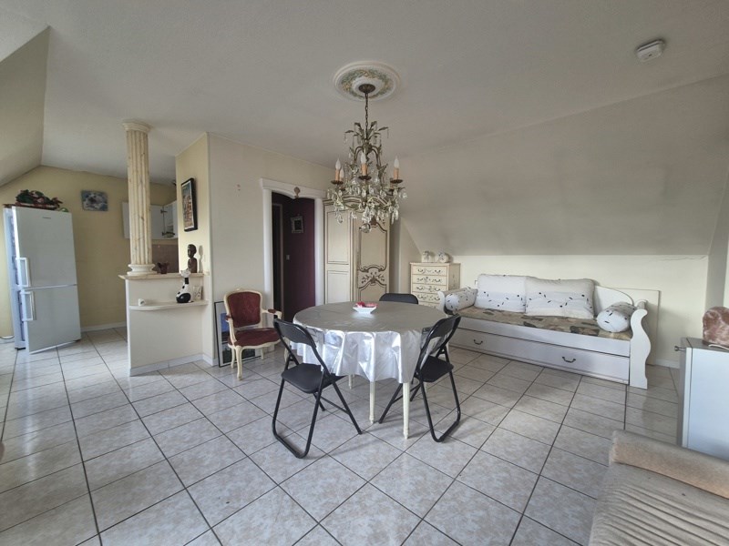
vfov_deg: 89.9
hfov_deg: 106.2
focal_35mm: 13
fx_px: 274
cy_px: 273
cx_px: 364
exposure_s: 1/50
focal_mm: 2.2
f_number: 2.2
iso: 125
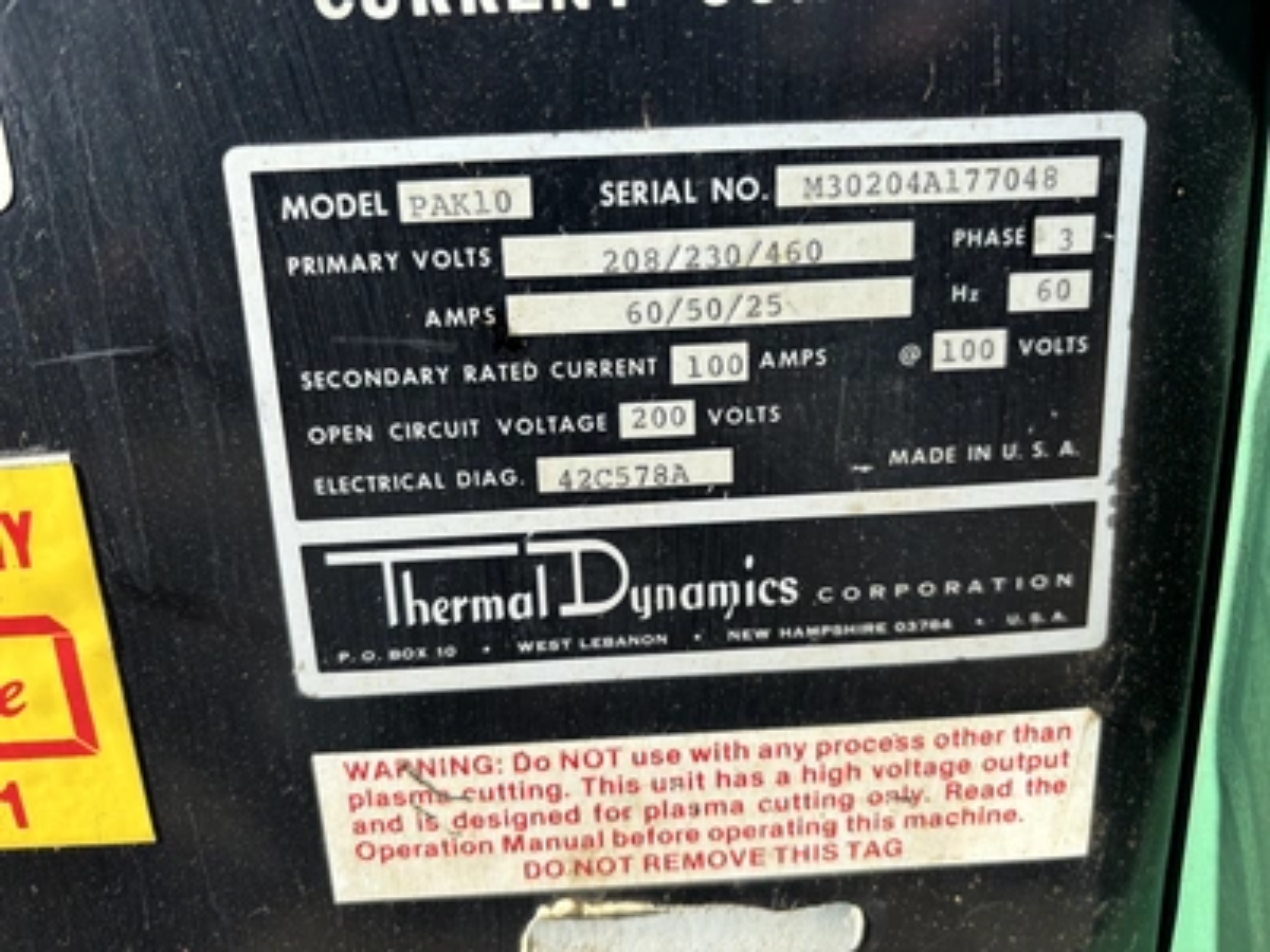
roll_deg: +3.7
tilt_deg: -15.2
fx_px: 954
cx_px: 635
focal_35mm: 26
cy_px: 476
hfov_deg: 67.3
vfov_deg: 53.1
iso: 50
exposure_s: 1/1328
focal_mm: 5.96
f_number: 1.6
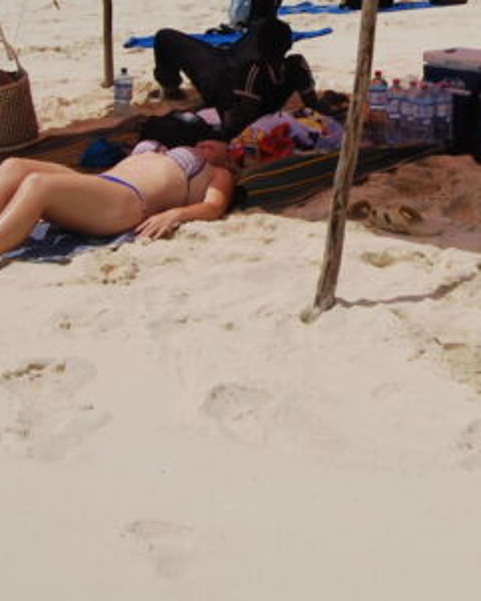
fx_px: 1530
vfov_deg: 21.5
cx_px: 465
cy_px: 19
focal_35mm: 86
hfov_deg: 17.5
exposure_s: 1/500
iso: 200
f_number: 11
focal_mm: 18
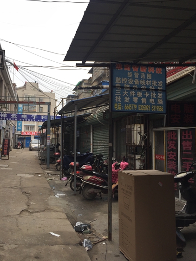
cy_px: 133
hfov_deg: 45.5
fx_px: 234
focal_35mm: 31
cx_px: 98
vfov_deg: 58.3
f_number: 2.2
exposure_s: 1/507
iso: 32
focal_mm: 4.15
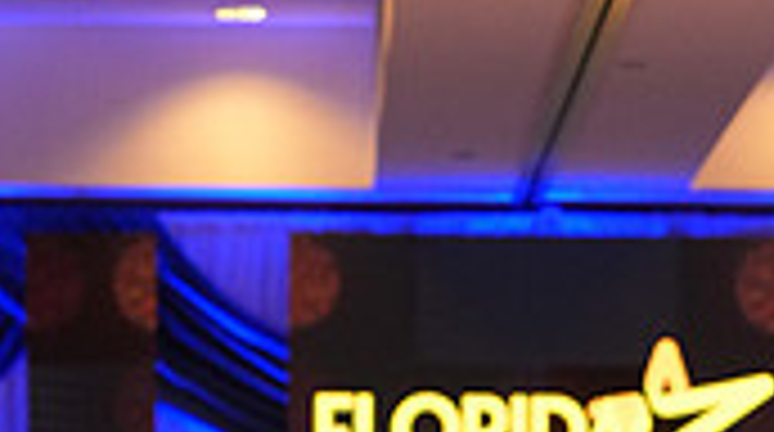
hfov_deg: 8.7
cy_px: 1224
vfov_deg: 4.7
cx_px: 322
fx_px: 5080
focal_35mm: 248
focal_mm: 70
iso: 2500
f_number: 5
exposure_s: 1/250
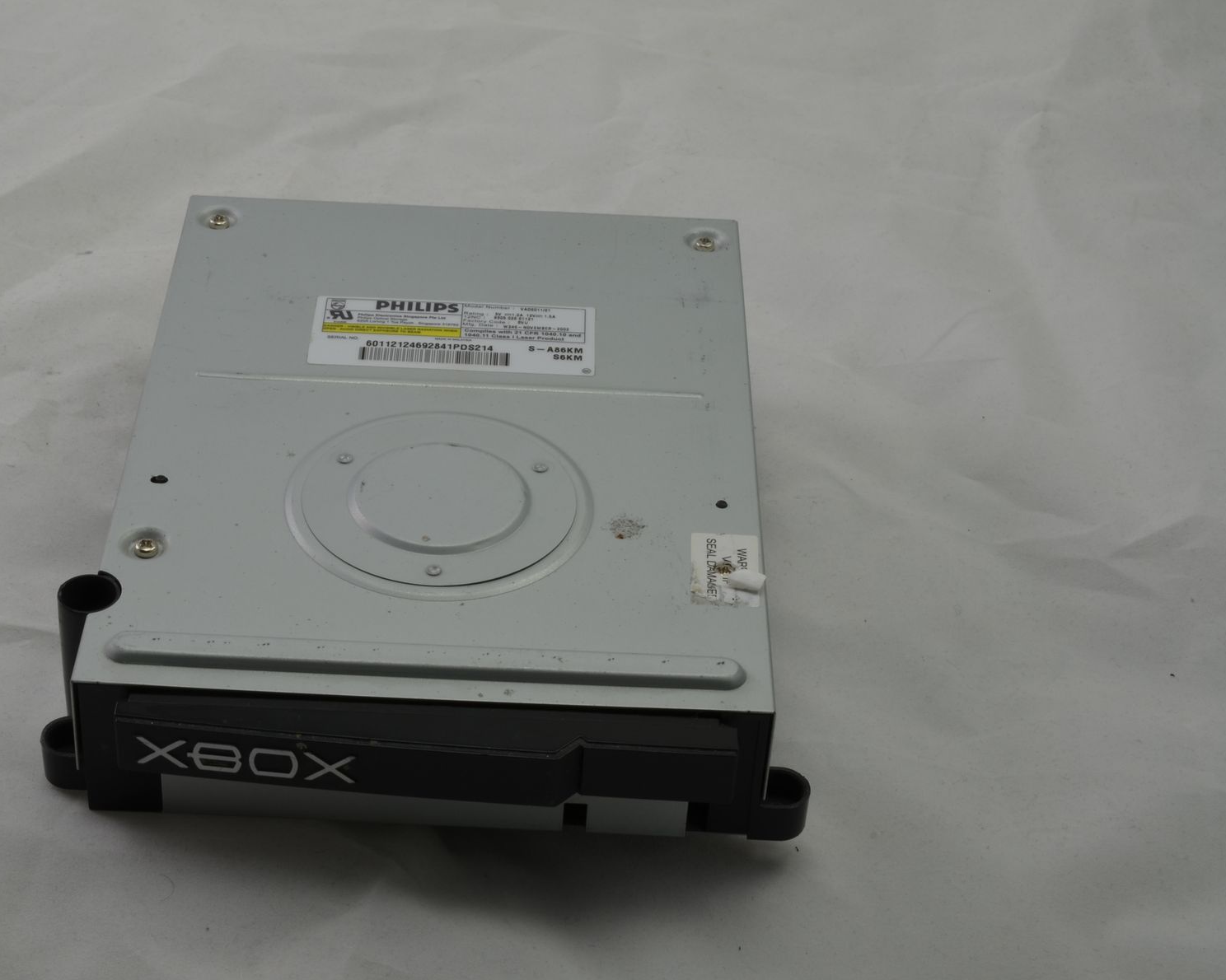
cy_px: 490
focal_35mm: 68
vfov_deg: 22.5
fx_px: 2467
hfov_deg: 27.9
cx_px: 510
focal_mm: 40
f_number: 20
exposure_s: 1/3
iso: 100
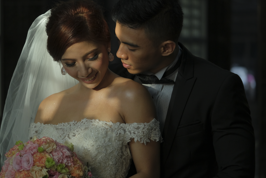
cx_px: 111
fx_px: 1138
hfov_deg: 13.3
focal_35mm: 154
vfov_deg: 8.9
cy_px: 89
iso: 1000
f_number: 2.8
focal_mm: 80
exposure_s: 1/125
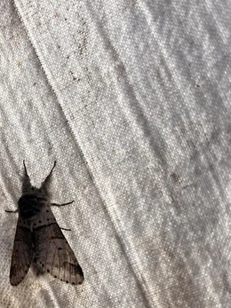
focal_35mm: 48
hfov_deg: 29.6
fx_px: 427
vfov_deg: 38.4
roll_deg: +6.7
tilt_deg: -4.7
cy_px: 241
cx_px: 46
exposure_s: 1/193
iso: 40
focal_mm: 5.1
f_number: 1.6
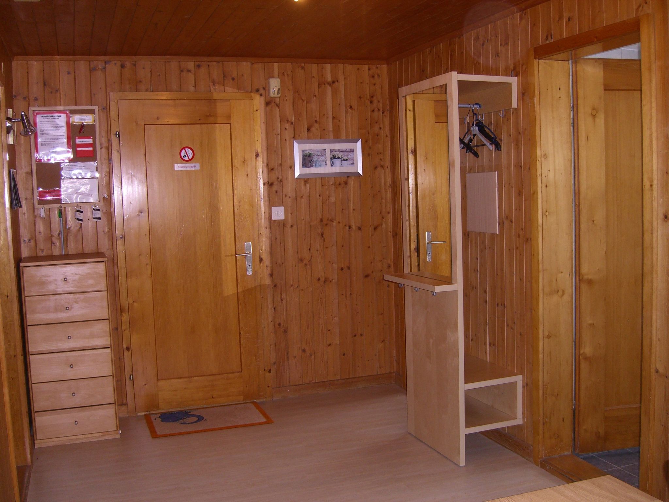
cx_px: 334
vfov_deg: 37.7
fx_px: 734
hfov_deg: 49.0
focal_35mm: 38
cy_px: 251
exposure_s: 1/60
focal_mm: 7.9
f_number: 2.8
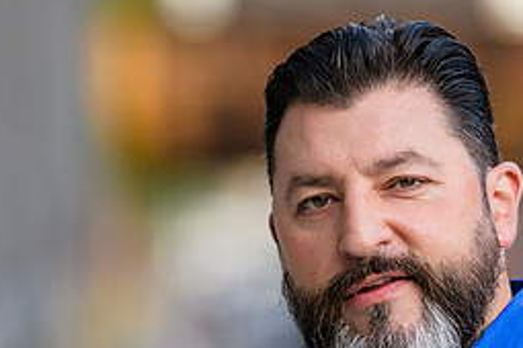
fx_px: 4837
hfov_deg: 6.2
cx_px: 163
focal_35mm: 333
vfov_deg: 4.1
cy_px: 259
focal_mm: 135
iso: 200
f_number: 2
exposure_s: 1/250
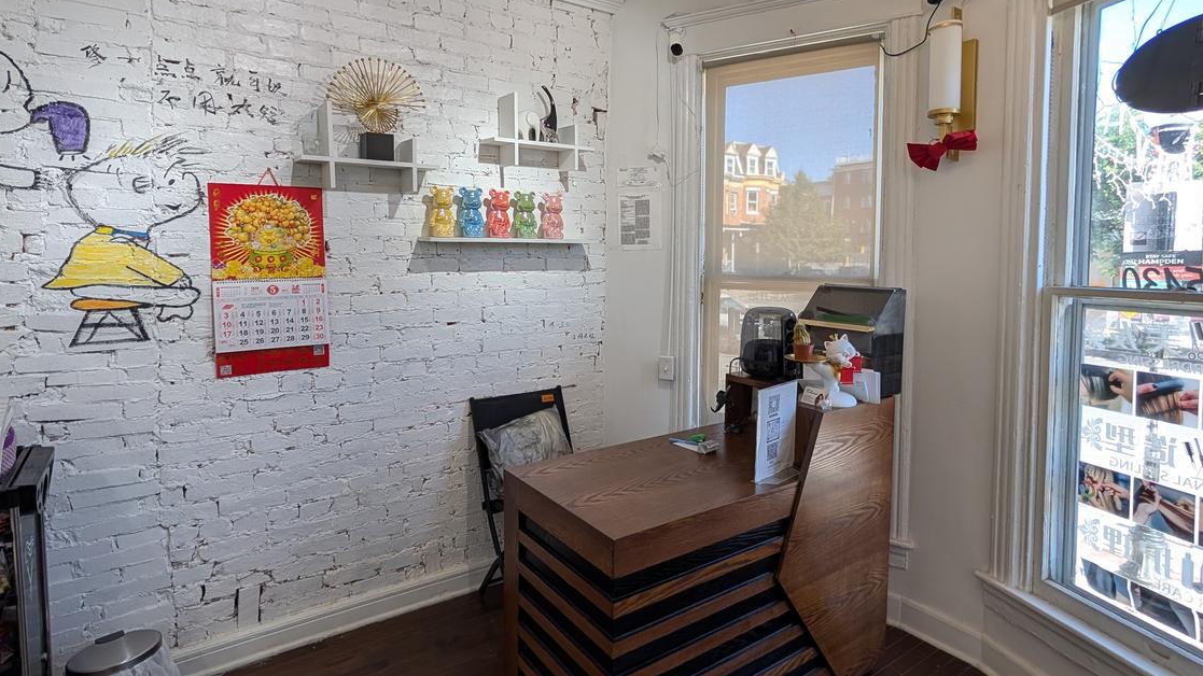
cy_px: 287
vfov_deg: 60.7
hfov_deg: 92.7
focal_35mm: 18
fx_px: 574
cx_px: 594
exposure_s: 1/232
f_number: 1.7
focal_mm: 2.02
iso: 48
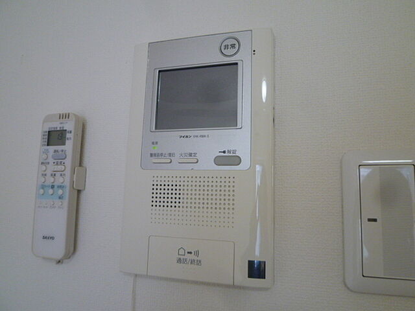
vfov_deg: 54.9
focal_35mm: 25
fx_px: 300
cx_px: 208
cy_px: 156
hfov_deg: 69.4
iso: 200
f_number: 2.8
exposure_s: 1/30
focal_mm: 4.5
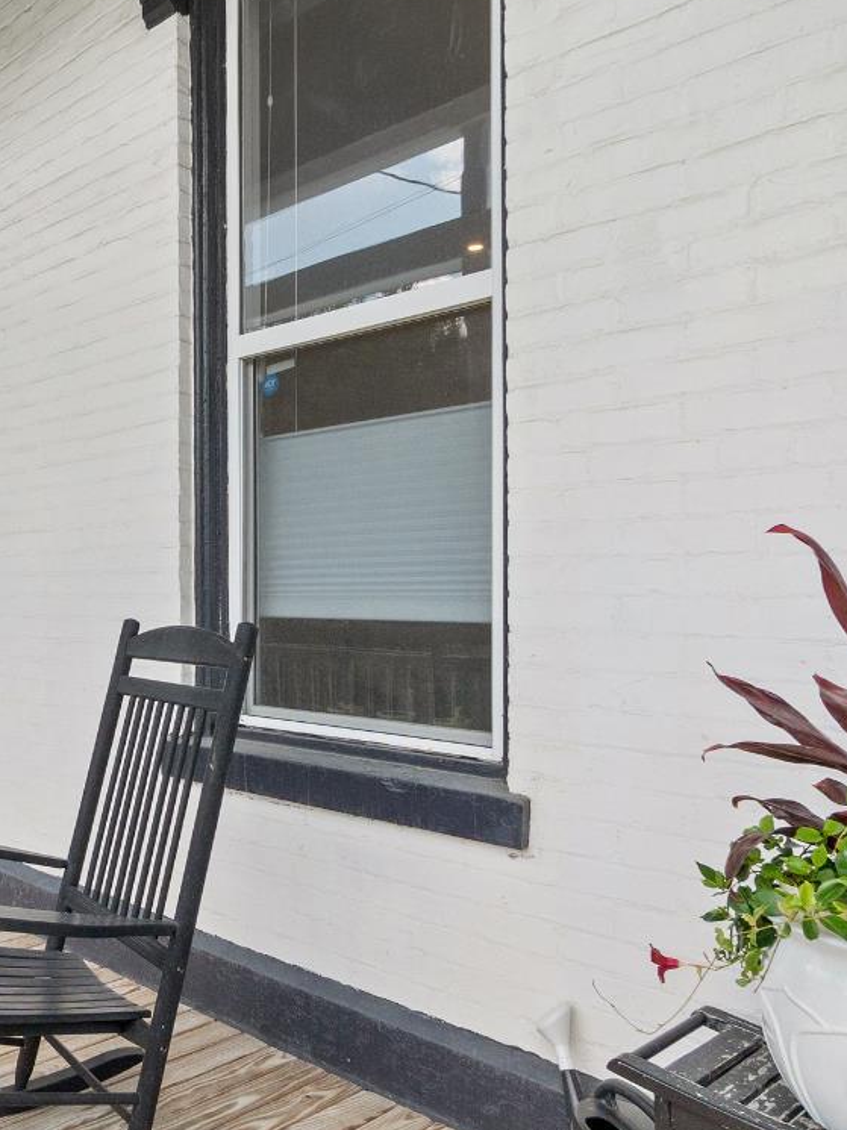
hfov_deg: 43.6
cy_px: 589
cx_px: 68
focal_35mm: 29
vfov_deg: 61.7
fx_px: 947
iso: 400
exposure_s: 1/500
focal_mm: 10
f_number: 8
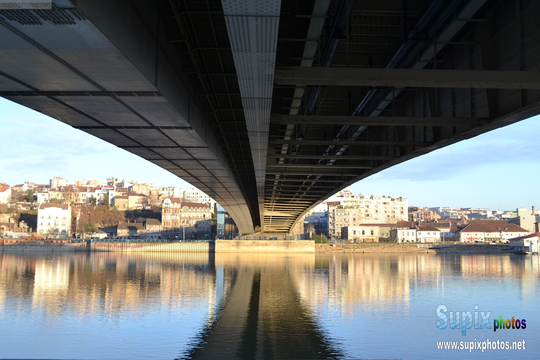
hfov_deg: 53.1
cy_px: 180
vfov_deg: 36.9
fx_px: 540
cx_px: 270
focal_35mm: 36
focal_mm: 24
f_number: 5.6
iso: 125
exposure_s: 1/125
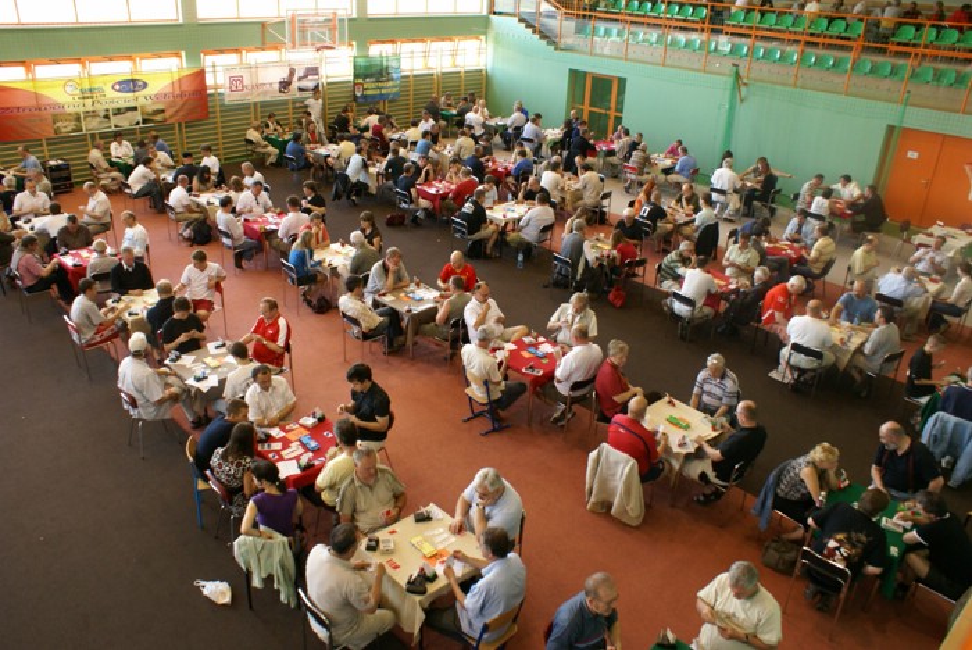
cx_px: 486
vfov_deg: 48.0
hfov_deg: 67.3
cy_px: 325
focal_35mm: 27
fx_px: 730
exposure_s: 1/50
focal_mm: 18
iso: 400
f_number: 5.6
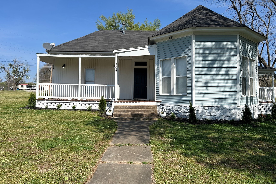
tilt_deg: +1.6
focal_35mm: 28
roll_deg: -0.7
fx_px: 215
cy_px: 91
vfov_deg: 46.4
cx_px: 138
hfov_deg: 65.5
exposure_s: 1/5076
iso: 50
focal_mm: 5.7
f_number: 1.5
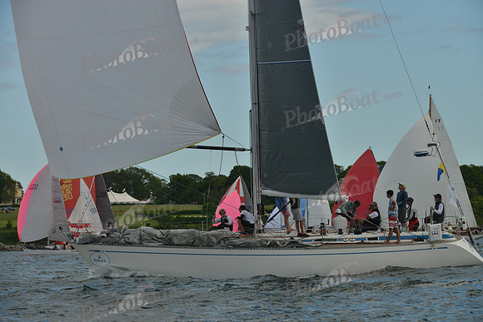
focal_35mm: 200
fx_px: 2684
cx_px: 242
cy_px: 161
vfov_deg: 6.9
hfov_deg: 10.3
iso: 400
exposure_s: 1/1250
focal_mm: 200
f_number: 8
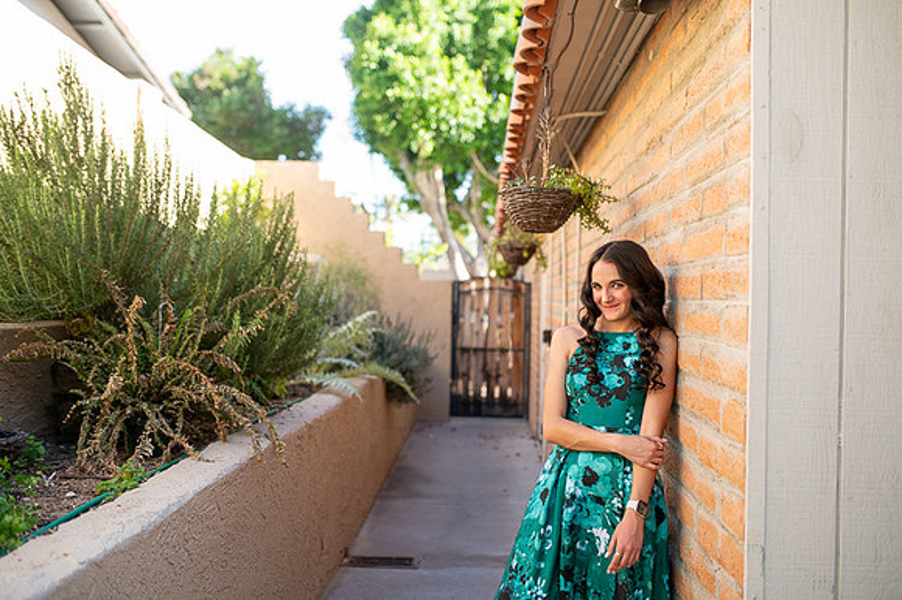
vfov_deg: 37.8
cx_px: 451
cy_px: 300
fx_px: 876
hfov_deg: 54.5
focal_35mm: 35
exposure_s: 1/400
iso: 100
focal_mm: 35
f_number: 2
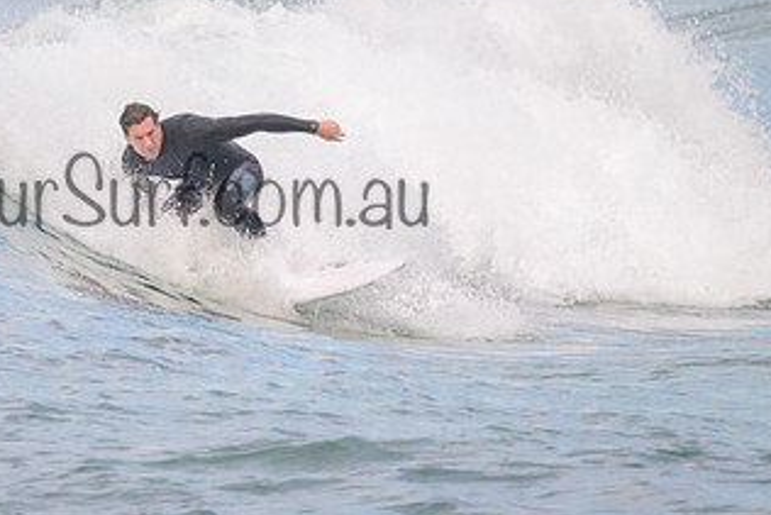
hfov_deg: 1.4
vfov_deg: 0.9
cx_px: 171
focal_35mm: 1470
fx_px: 31495
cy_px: 170
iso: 2500
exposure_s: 1/640
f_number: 11
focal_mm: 800
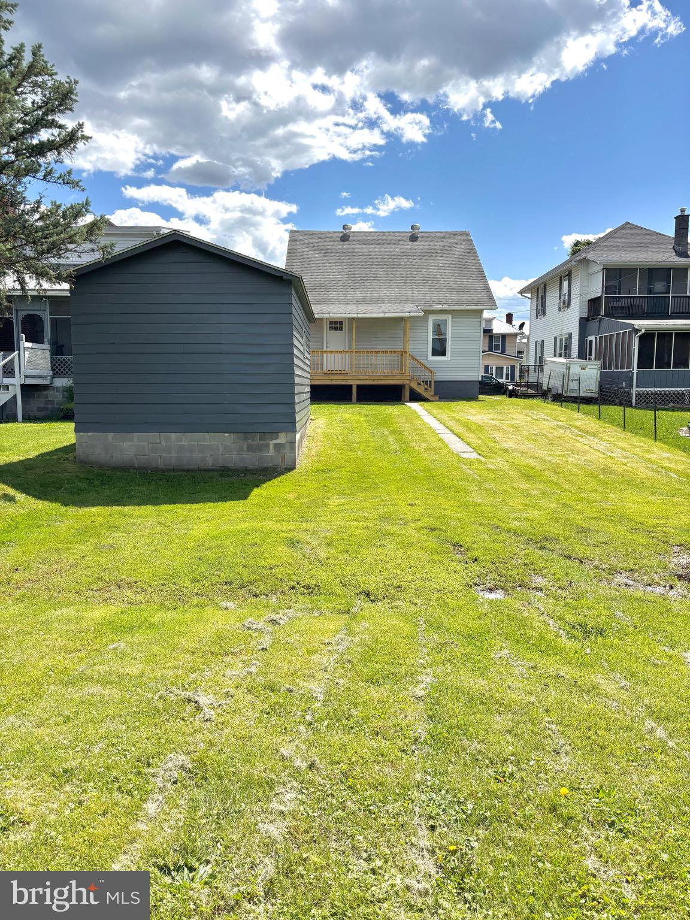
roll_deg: -1.0
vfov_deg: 67.3
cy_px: 460
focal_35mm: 26
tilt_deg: -4.3
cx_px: 345
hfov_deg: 53.1
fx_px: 691
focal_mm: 5.96
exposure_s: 1/3937
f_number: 1.6
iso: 50
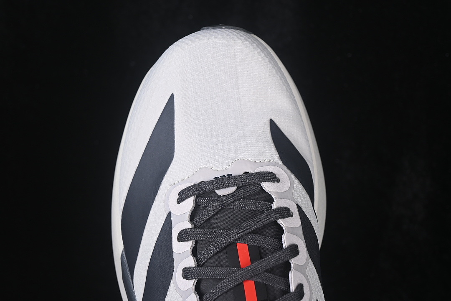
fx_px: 940
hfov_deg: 27.0
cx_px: 226
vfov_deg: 18.2
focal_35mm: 75
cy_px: 150
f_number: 7.1
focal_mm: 50
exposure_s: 1/80
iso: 160
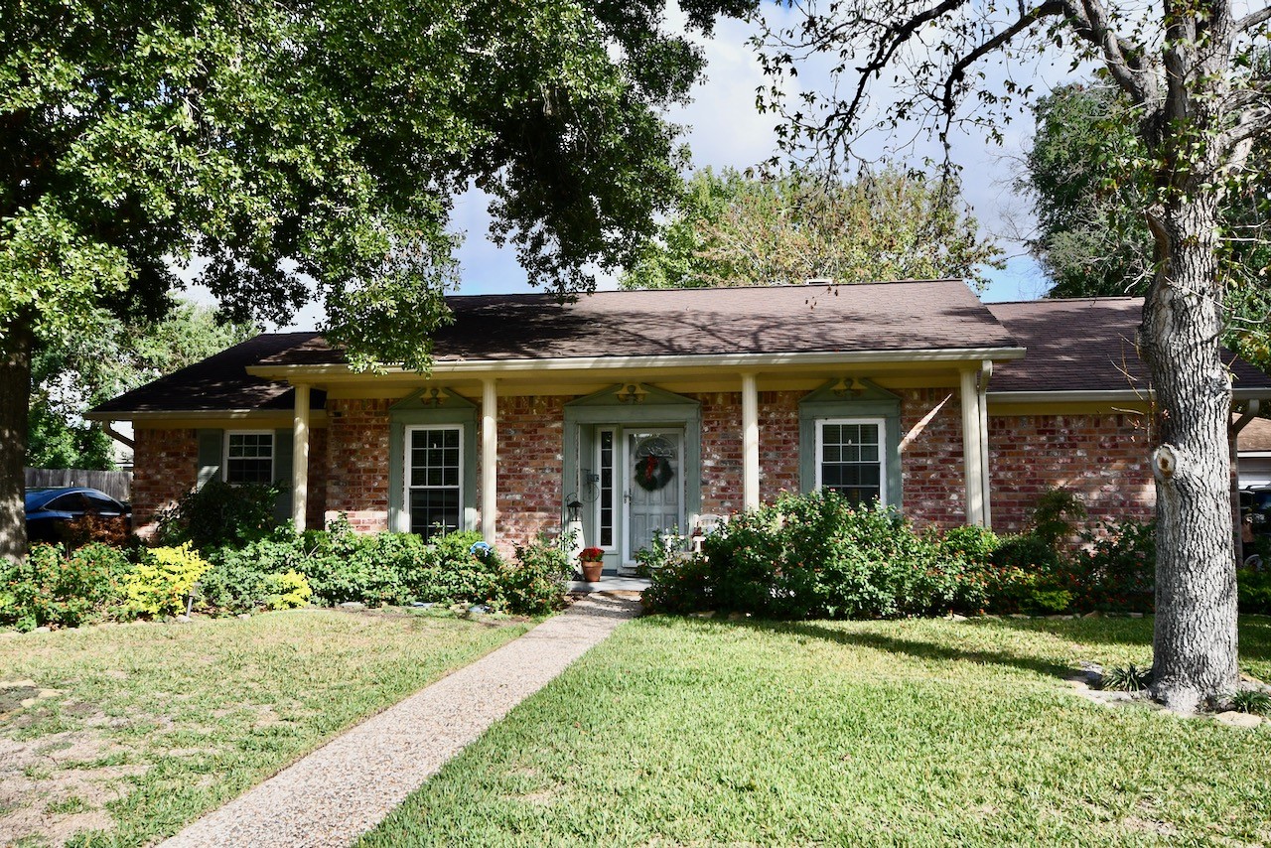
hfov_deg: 61.9
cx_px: 636
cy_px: 424
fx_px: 1059
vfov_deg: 43.6
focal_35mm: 30
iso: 640
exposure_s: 1/500
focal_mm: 20
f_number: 11
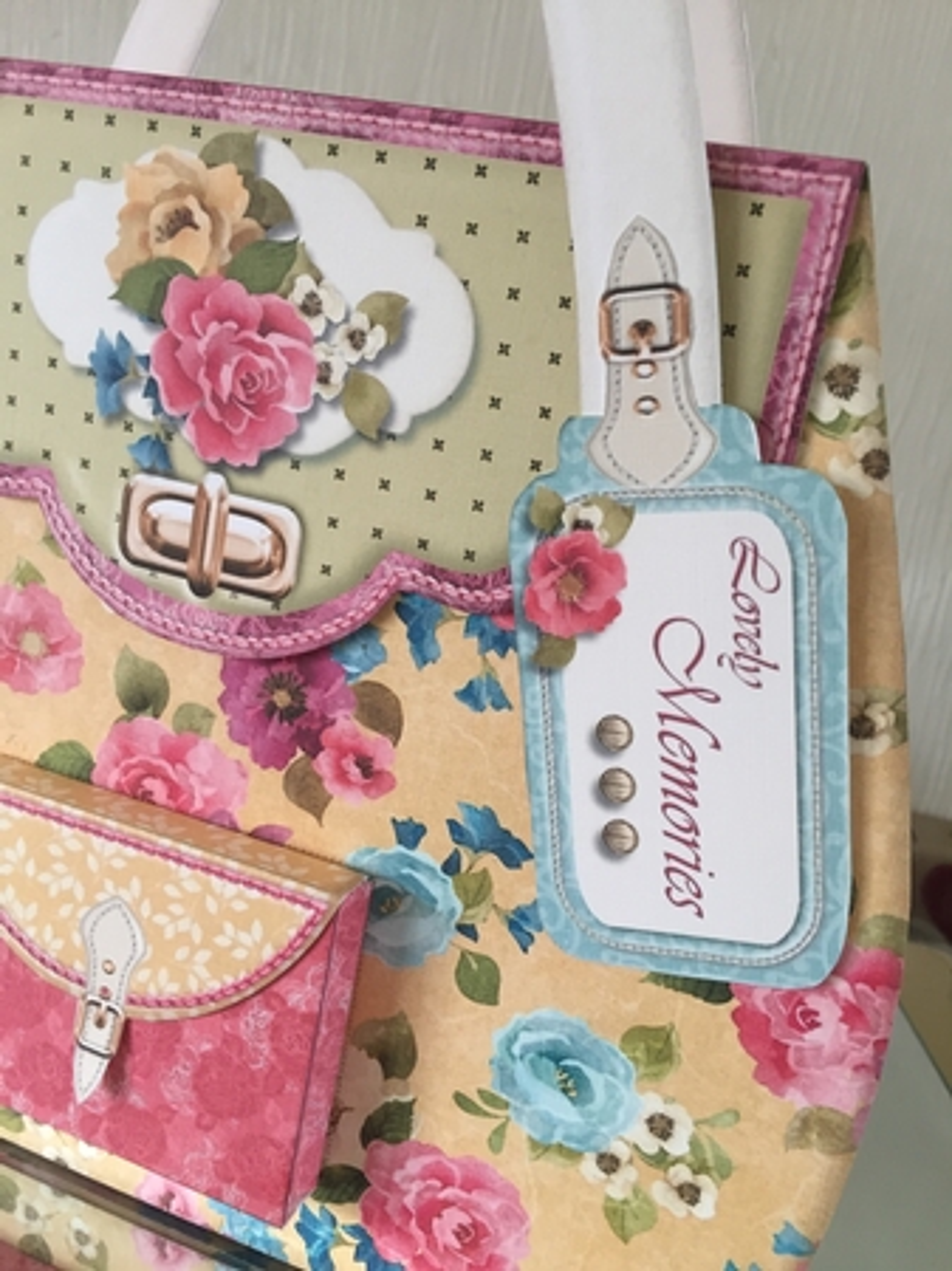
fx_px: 1064
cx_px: 476
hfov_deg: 48.2
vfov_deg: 61.7
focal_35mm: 29
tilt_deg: -12.2
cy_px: 636
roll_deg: -9.2
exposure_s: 1/33
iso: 80
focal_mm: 4.15
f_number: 2.2
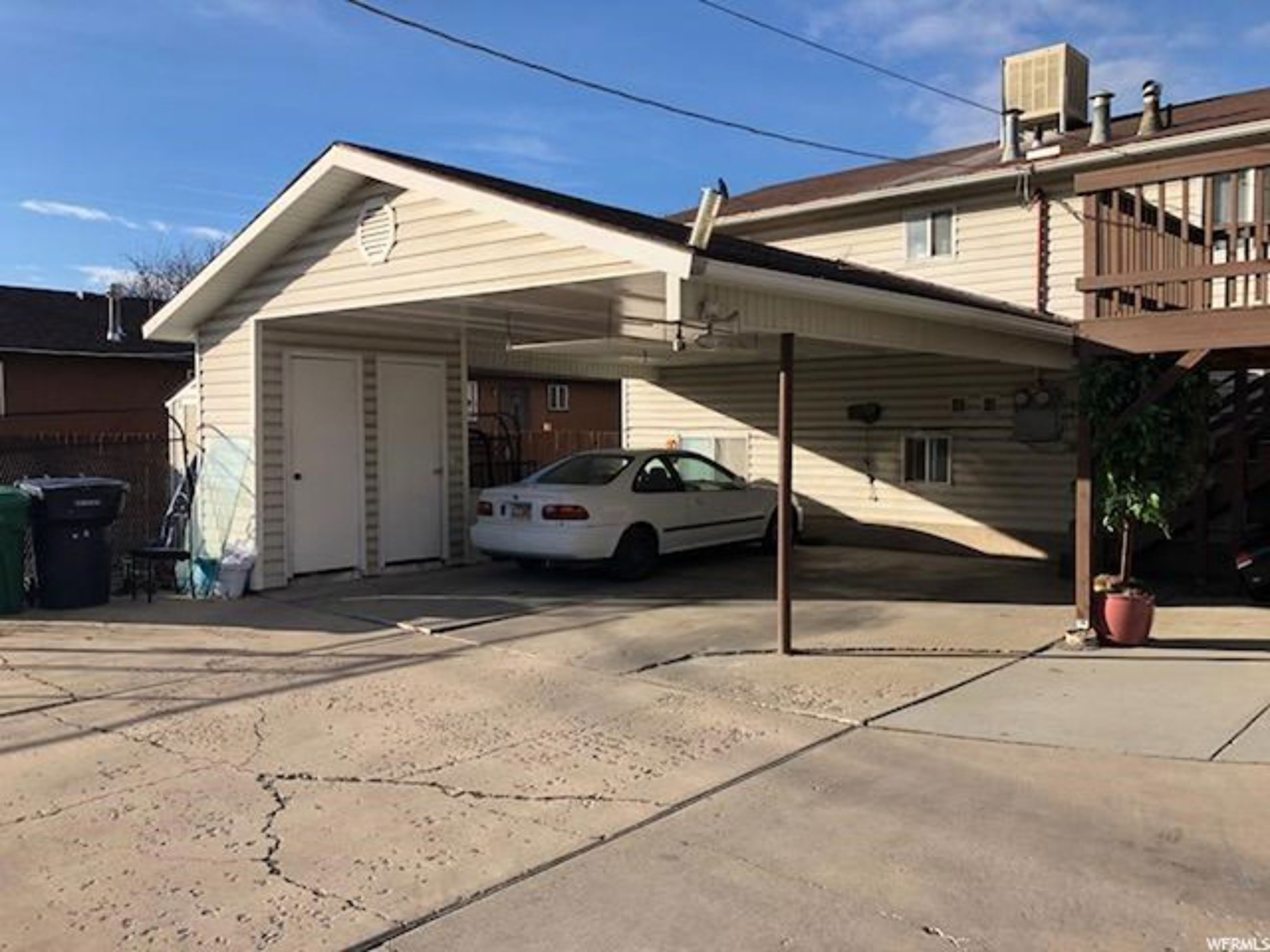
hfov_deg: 63.4
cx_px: 635
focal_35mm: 28
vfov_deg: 49.7
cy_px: 476
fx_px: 1027
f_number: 1.8
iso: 20
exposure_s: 1/1263
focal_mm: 3.99
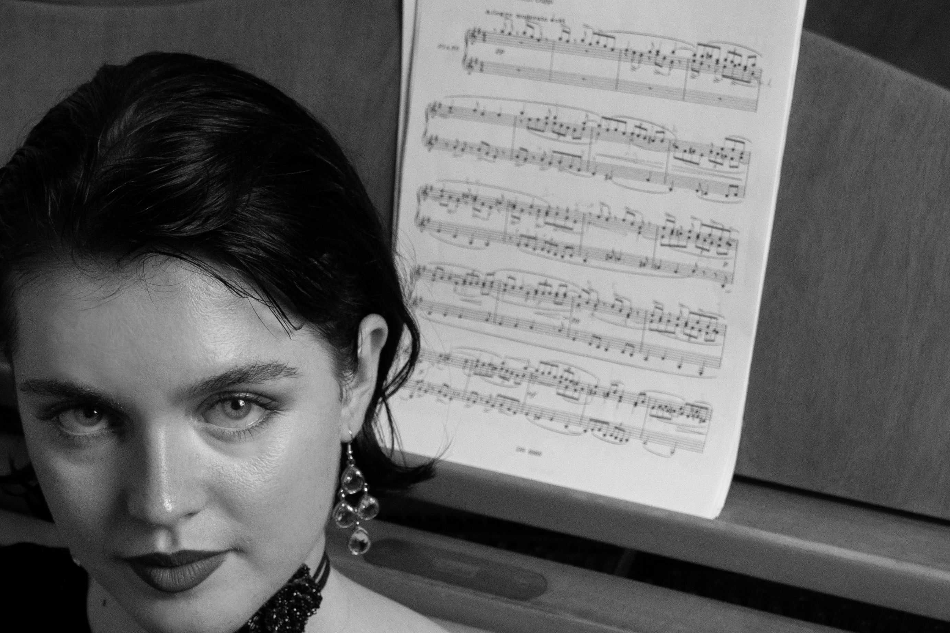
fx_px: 2005
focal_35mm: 76
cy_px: 607
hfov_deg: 26.6
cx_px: 429
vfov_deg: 17.6
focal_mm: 30
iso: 4000
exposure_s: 1/160
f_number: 7.1
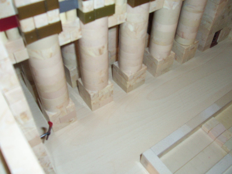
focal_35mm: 34
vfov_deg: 41.8
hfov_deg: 54.0
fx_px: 228
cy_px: 87
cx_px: 116
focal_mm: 5.6
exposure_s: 1/60
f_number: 2.7
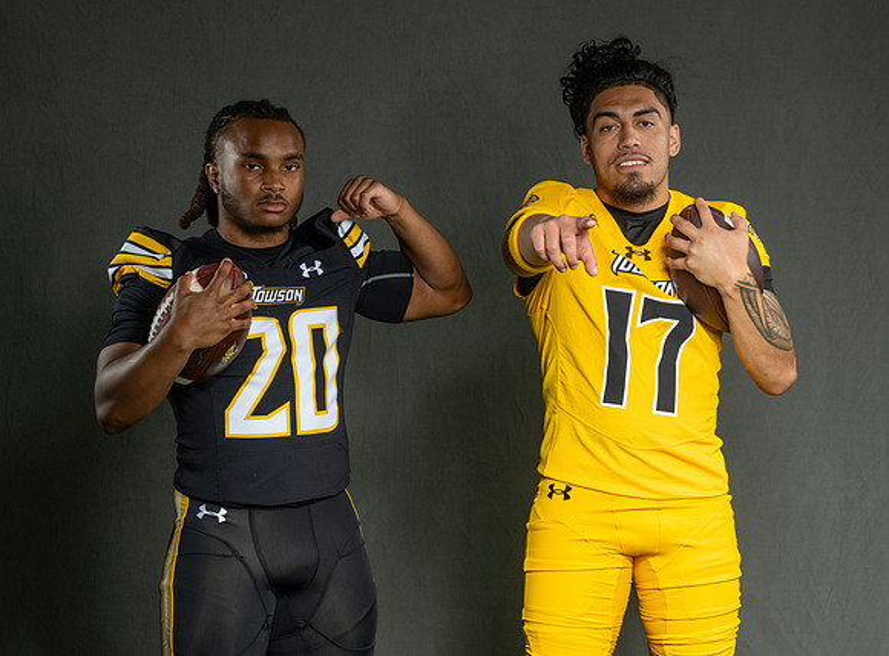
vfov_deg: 14.4
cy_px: 298
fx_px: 2594
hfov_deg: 19.4
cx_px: 620
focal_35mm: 102
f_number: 7.1
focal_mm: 70
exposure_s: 1/200
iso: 200
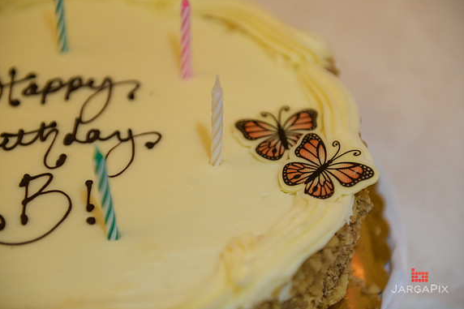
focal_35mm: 71
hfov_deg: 28.5
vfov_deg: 19.2
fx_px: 915
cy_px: 154
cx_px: 234
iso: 1600
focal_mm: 70
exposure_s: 1/125
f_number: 3.2
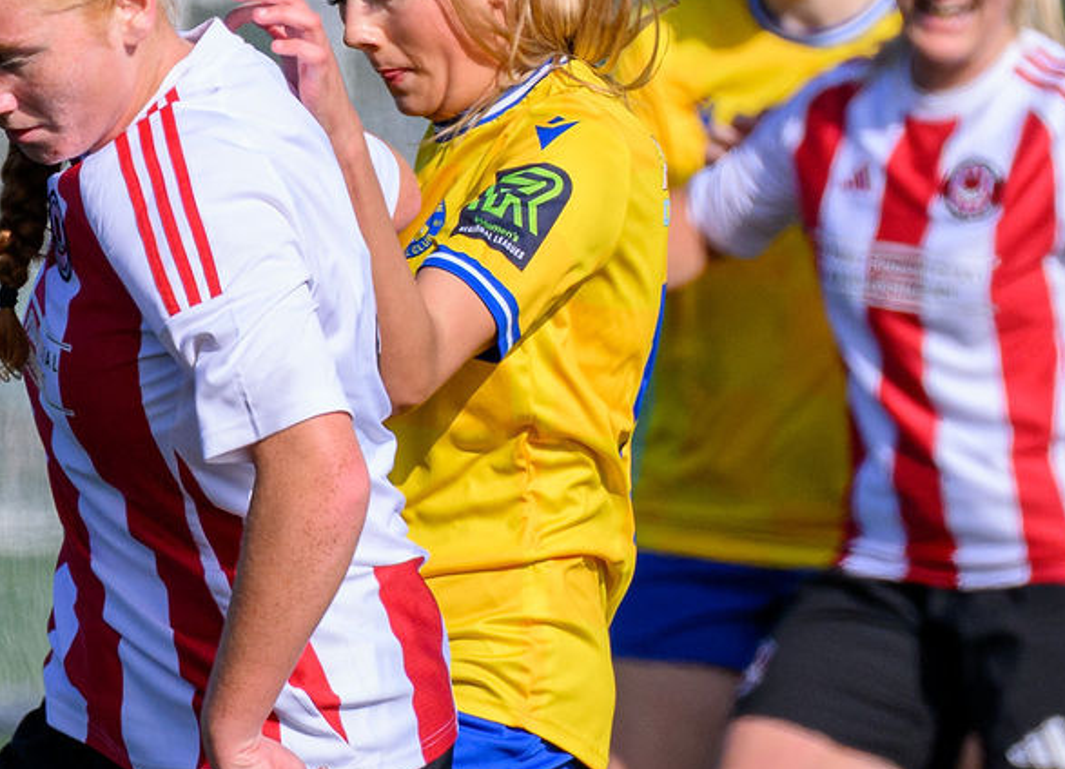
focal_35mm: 1451
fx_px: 44056
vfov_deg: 1.0
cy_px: 691
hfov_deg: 1.4
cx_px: 281
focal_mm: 280
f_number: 5.3
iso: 360
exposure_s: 1/2000
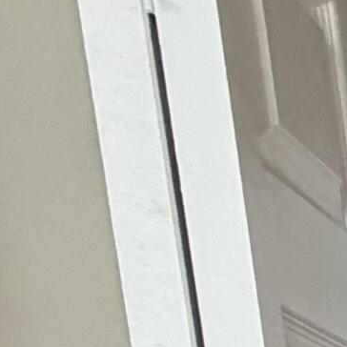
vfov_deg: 13.5
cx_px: 1337
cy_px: 774
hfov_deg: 8.6
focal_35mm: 102
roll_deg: +0.4
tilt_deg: -8.9
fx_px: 1157
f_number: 2.2
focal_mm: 2.22
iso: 320
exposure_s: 1/60
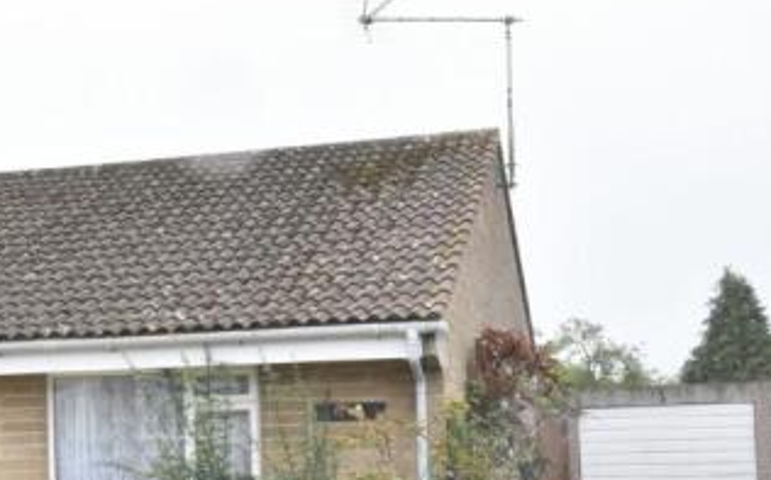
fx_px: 1596
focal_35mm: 76
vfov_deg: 17.1
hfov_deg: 26.5
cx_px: 120
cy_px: 347
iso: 1400
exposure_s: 1/40
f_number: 22
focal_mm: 24
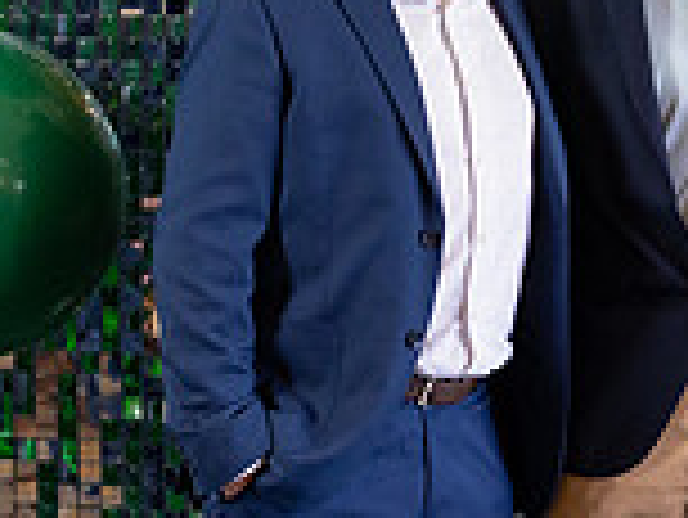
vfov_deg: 7.6
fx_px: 3879
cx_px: 737
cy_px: 333
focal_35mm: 195
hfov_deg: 10.0
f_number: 1.2
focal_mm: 50
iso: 800
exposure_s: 1/320
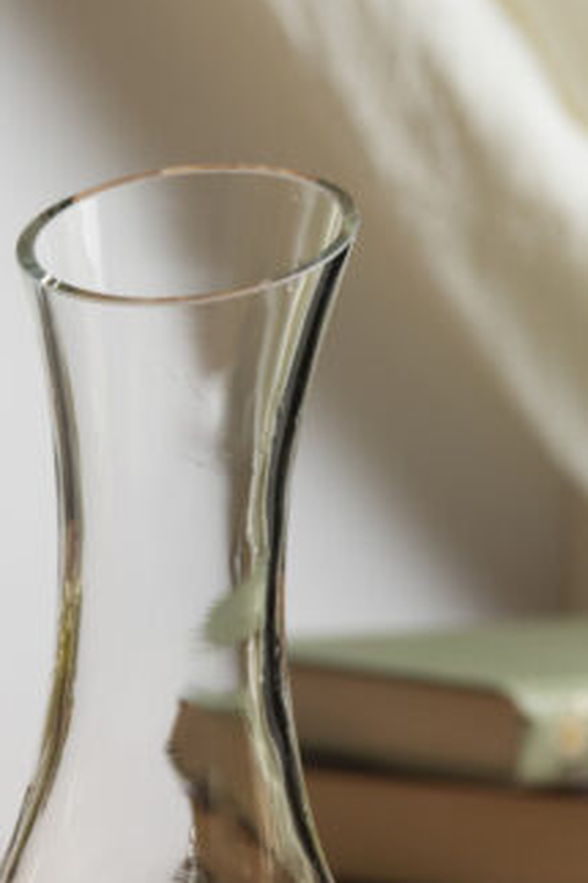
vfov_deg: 6.2
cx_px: -59
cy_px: 541
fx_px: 8167
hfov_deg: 4.1
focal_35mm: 333
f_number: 8
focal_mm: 105
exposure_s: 1/125
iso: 800
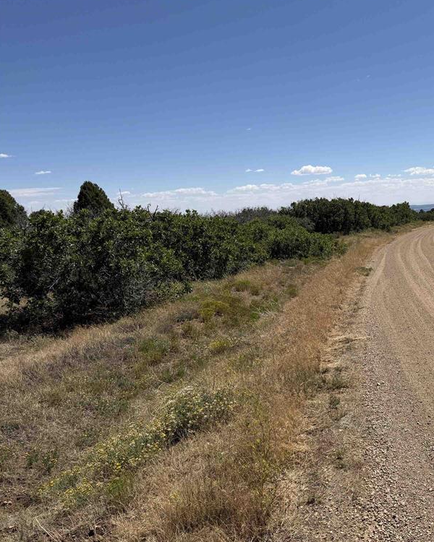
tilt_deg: -5.1
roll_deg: +5.7
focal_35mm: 32
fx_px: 514
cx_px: 366
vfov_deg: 55.7
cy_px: 267
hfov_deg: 43.0
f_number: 1.78
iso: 80
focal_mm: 6.76
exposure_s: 1/8130
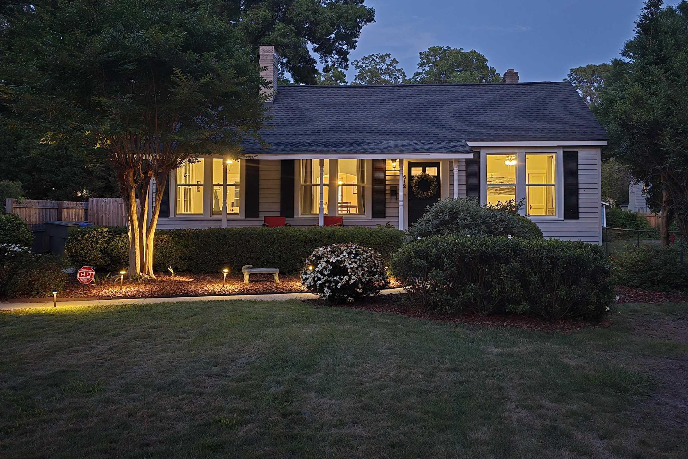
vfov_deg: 43.4
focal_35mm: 30
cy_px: 184
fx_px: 573
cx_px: 349
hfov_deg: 61.9
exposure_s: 1/30
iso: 2000
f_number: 1.7
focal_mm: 6.3
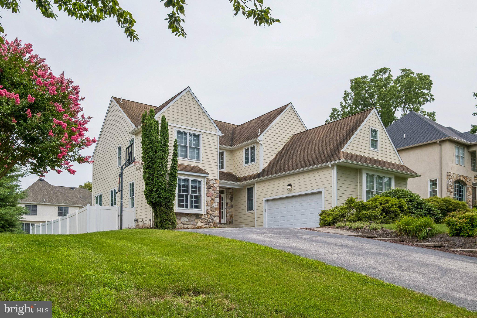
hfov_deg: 67.4
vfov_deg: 47.9
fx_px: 358
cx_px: 238
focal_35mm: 27
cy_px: 159
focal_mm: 18.2
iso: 250
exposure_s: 1/640
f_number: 8
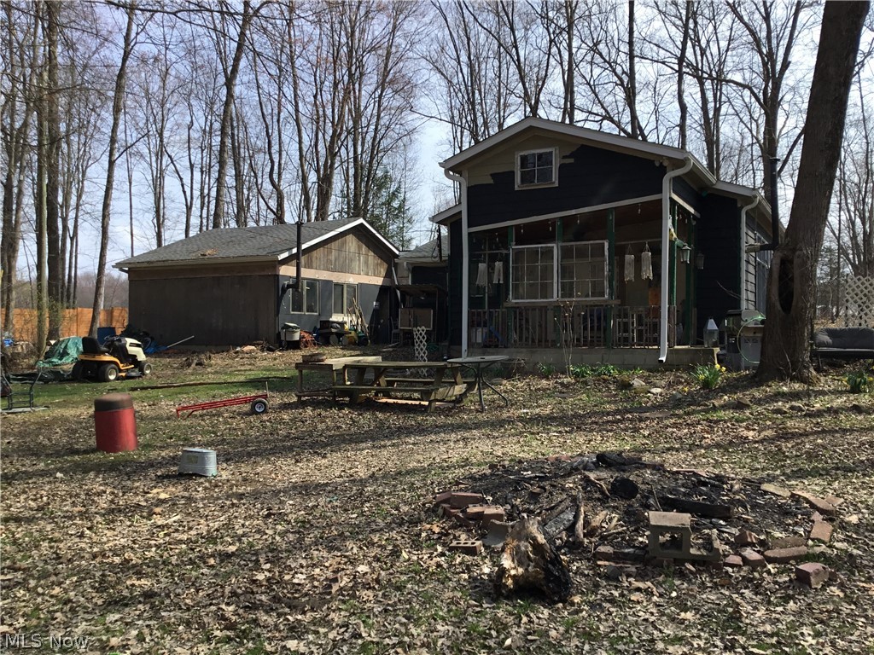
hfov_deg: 58.4
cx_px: 437
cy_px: 328
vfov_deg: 45.4
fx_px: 783
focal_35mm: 31
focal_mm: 3.3
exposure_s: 1/858
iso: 25
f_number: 2.4
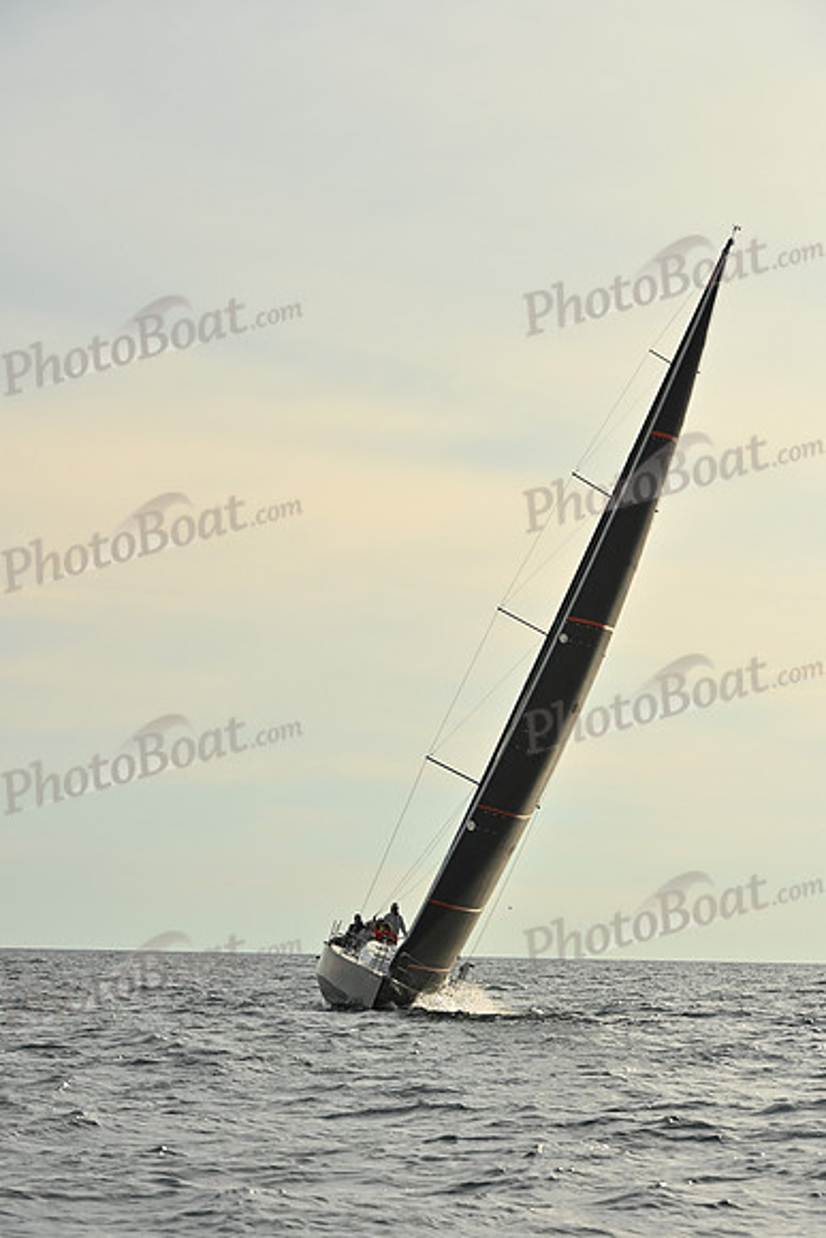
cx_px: 413
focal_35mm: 155
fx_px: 5331
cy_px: 619
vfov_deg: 13.2
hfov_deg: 8.9
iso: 320
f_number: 13
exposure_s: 1/1000
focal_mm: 155
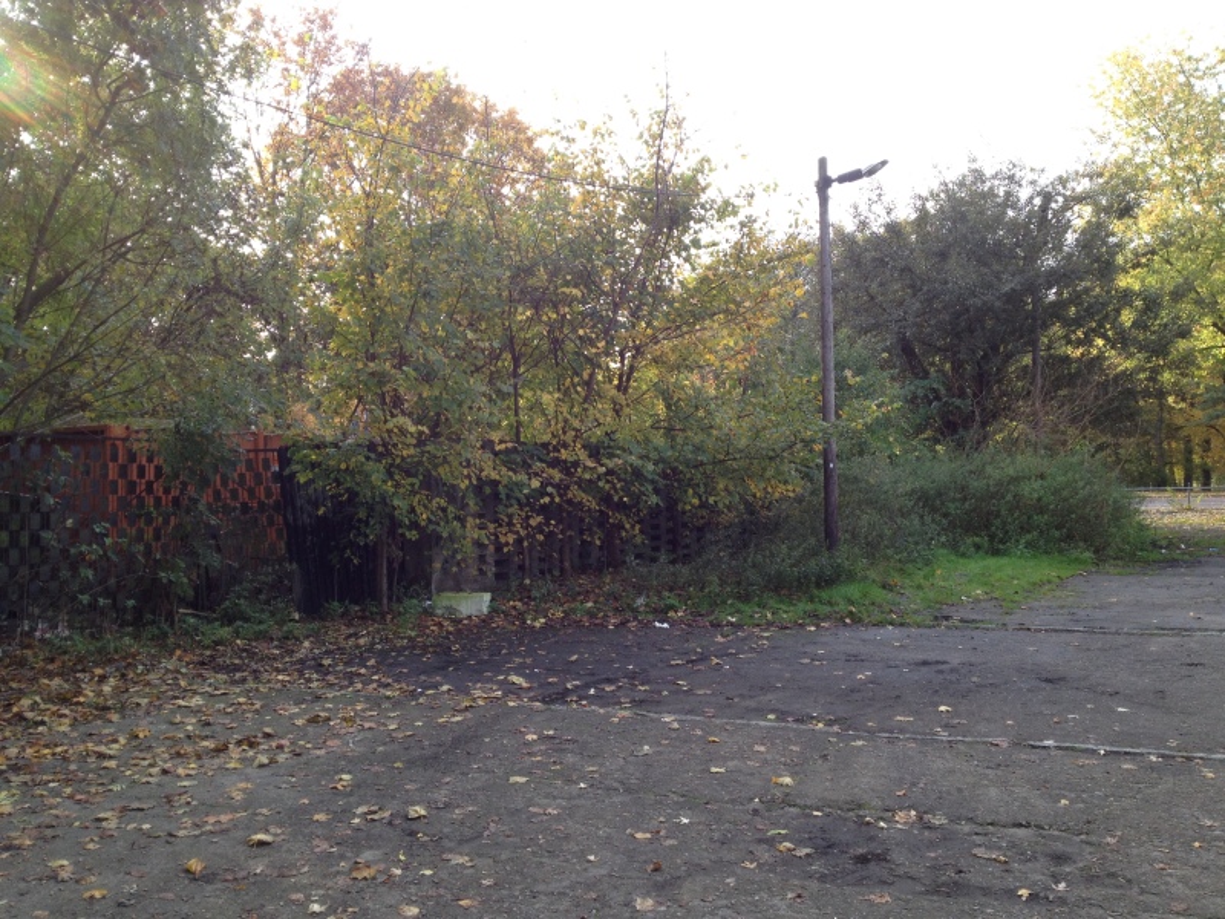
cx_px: 612
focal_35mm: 35
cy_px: 460
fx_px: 1239
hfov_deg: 52.6
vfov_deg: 40.7
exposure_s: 1/208
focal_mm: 4.28
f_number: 2.4
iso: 50
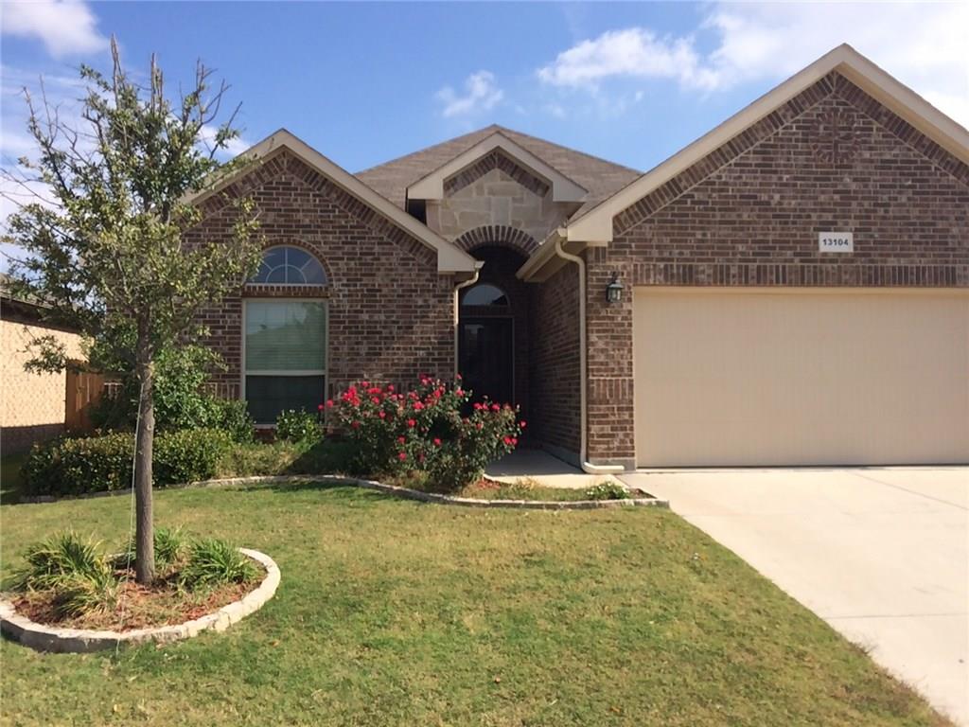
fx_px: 812
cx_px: 484
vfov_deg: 48.2
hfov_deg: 61.7
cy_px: 364
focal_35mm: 29
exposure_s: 1/2237
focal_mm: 4.15
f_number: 2.2
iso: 32
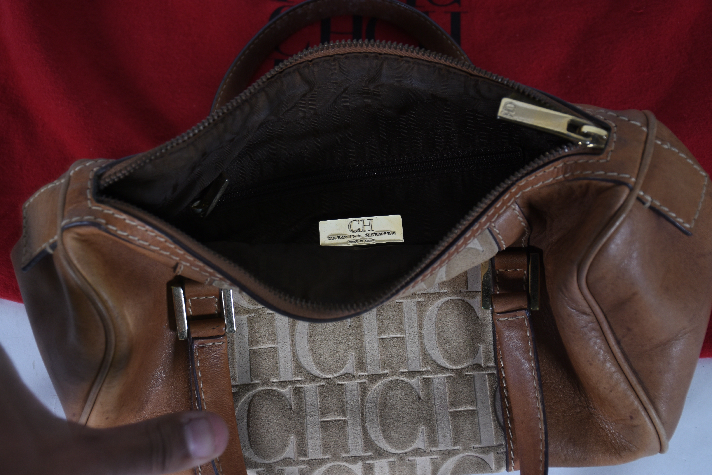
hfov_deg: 38.9
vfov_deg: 26.5
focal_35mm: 51
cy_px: 238
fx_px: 1009
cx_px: 356
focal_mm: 34
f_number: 5
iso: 200
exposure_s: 1/60
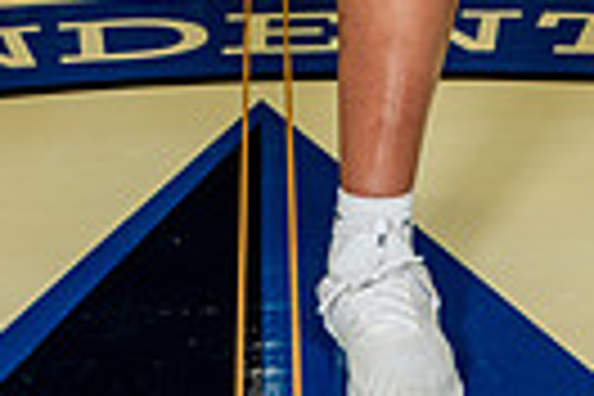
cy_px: -536
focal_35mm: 177
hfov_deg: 11.6
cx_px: 432
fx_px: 2920
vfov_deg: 7.3
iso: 800
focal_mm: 52
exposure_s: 1/200
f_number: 7.1
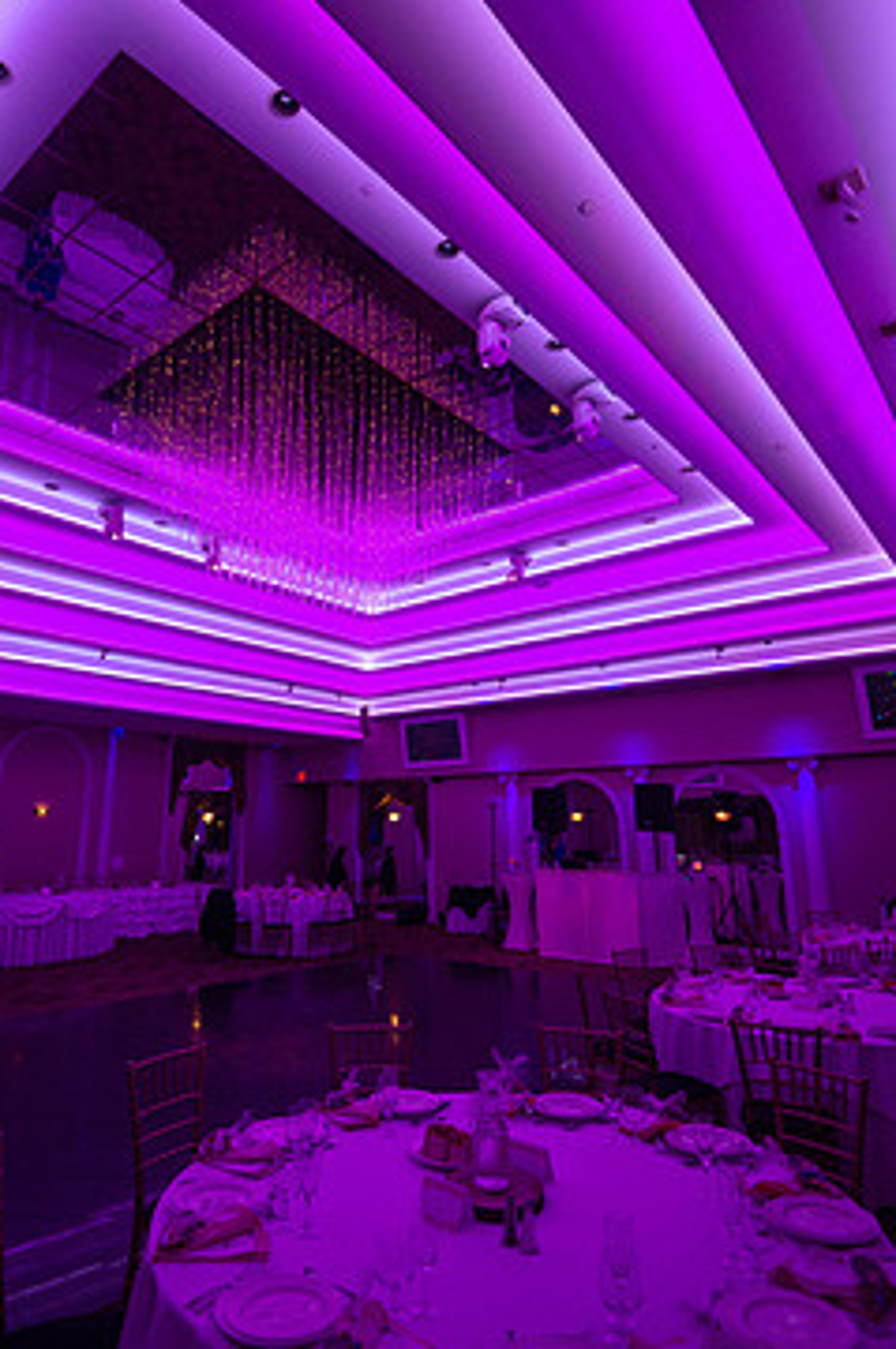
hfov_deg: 61.5
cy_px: 645
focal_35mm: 20
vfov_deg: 84.0
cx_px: 384
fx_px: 749
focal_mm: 16
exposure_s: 1/320
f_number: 4
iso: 1000
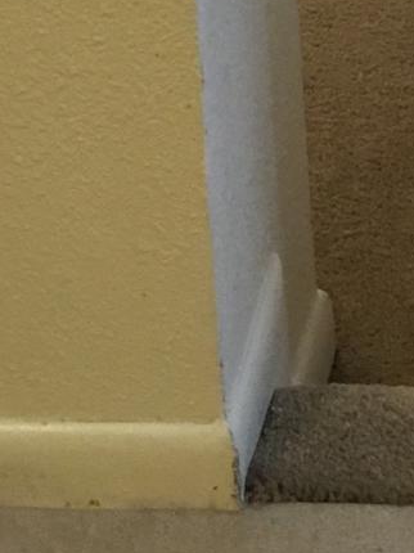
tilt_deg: -12.2
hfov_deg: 10.8
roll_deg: +2.1
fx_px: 2155
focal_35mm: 135
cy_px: -666
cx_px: 481
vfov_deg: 12.3
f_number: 2.2
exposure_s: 1/30
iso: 100
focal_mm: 4.15
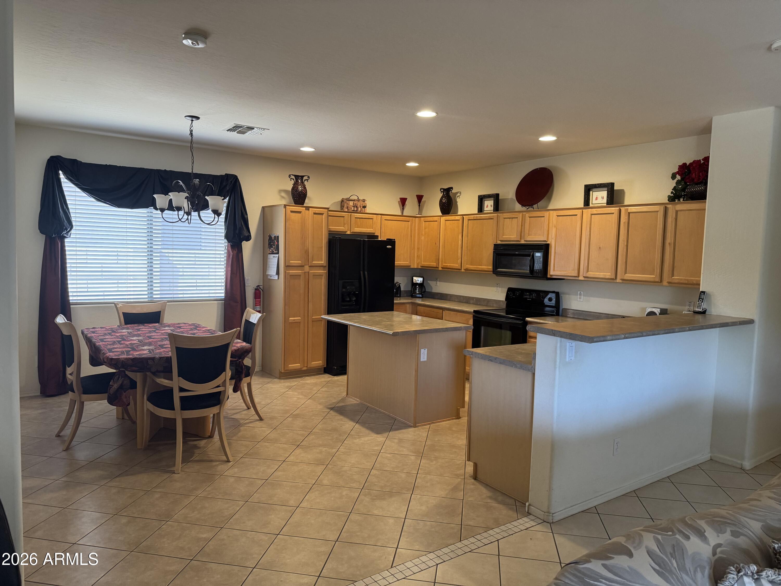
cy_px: 293
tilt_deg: -4.9
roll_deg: -1.6
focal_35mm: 24
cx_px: 390
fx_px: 541
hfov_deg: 71.6
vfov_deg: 56.8
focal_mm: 6.76
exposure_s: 1/60
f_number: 1.78
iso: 250
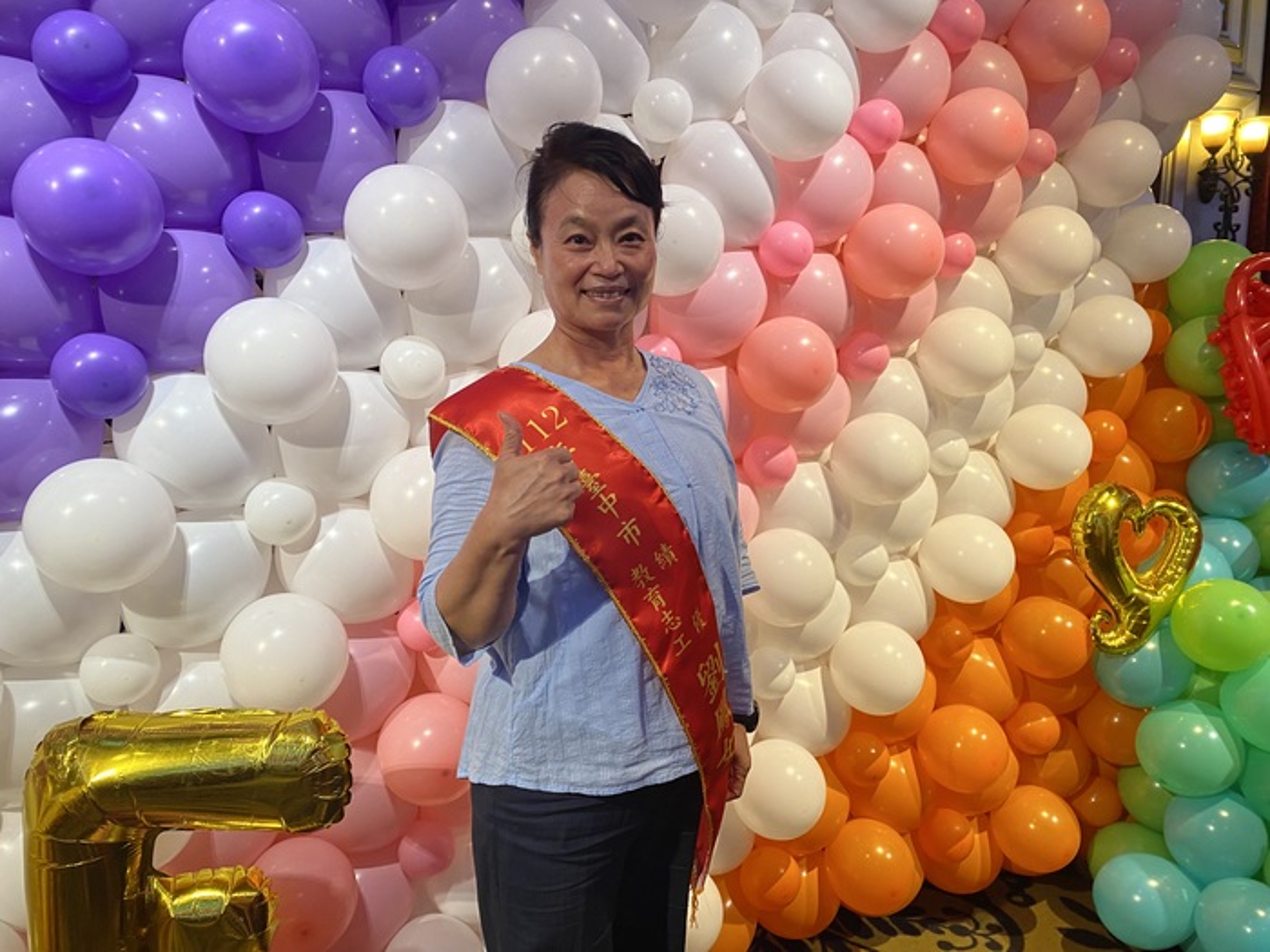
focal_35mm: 26
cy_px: 476
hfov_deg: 67.3
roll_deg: -0.5
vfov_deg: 53.1
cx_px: 635
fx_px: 954
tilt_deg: -8.2
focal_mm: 4.25
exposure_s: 1/60
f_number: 1.8
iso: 100
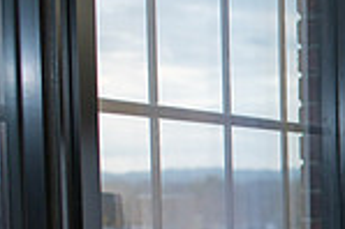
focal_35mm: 145
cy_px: 305
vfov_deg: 9.3
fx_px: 1388
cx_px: 648
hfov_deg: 12.7
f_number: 3.5
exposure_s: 1/200
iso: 720
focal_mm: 35
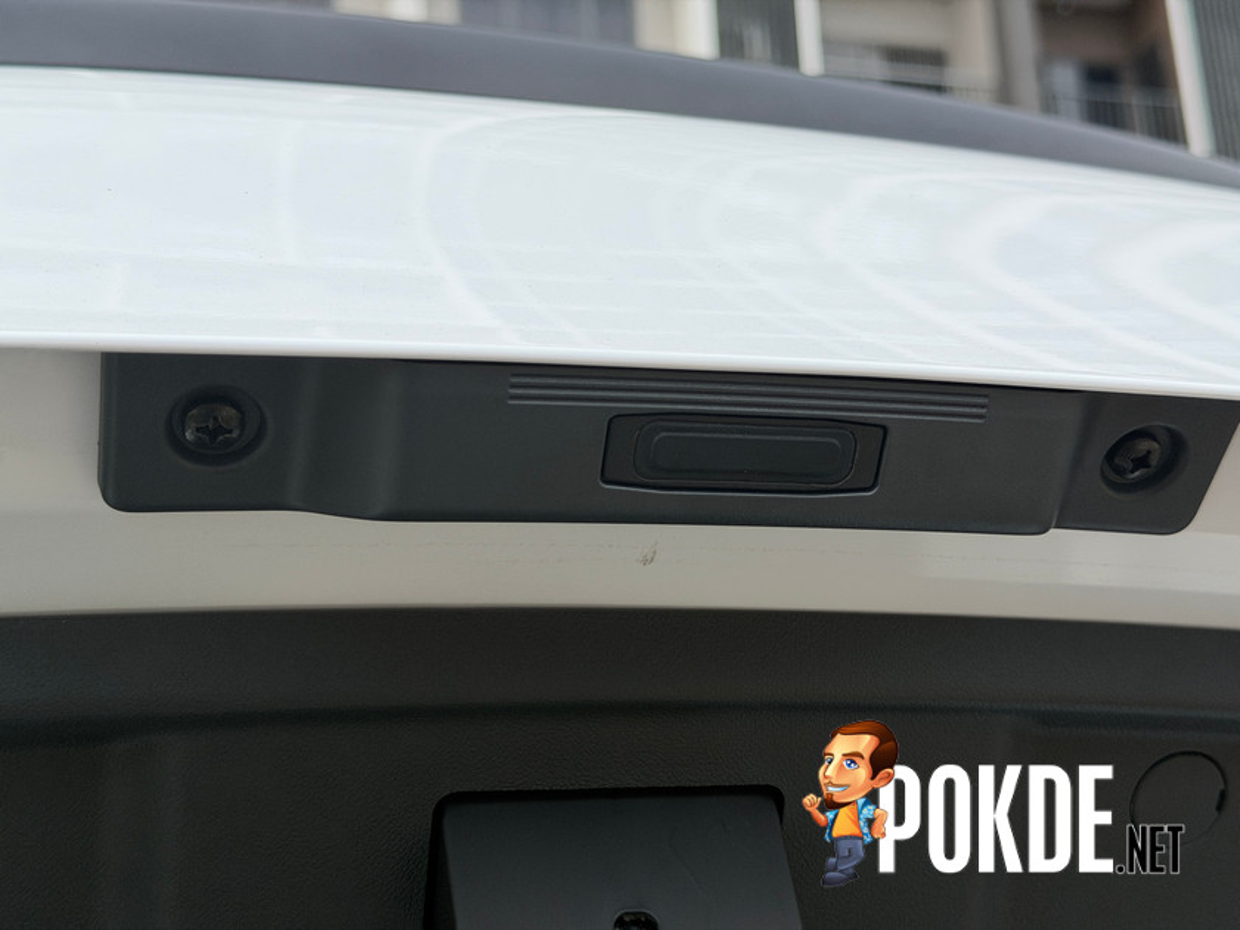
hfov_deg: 39.7
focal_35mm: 48
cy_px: 465
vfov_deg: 30.3
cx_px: 620
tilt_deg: +16.6
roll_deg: +3.0
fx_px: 1719
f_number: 1.78
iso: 80
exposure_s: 1/1377
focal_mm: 6.76
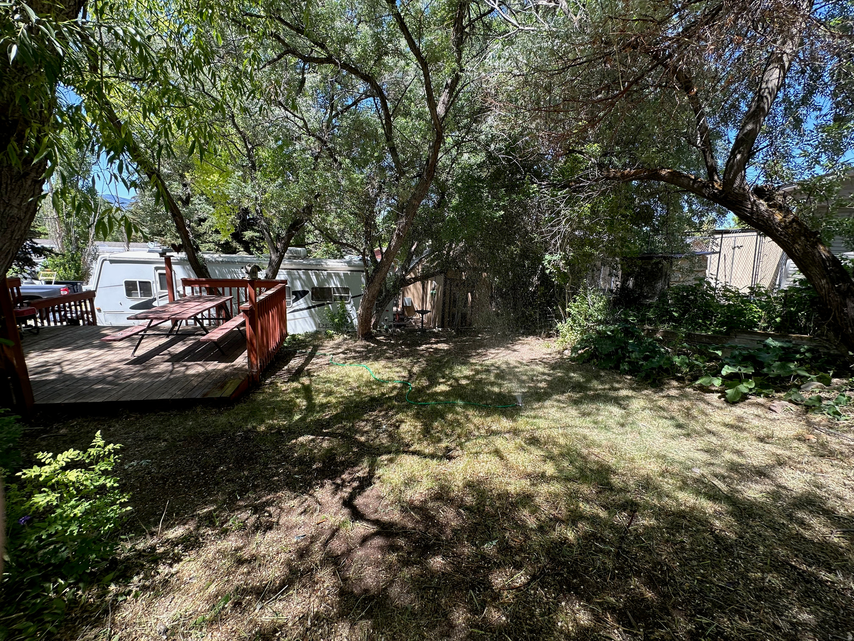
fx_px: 345
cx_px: 427
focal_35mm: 14
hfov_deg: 102.1
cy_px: 320
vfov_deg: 85.7
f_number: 2.2
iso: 40
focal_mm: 2.22
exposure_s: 1/274
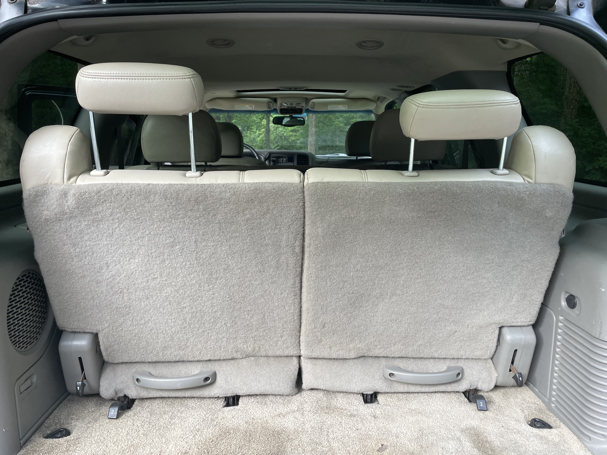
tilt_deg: -9.9
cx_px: 304
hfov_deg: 67.3
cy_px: 228
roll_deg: -1.7
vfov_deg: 53.1
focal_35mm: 26
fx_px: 456
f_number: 1.6
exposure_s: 1/121
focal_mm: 4.2
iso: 64
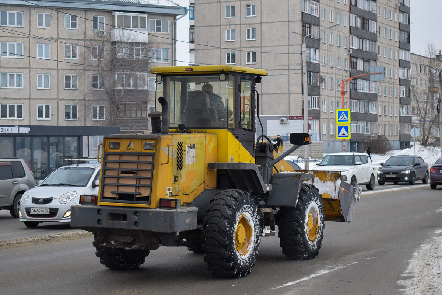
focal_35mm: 63
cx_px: 221
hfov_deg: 31.9
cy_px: 148
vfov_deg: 21.6
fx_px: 773
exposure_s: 1/800
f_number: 7.1
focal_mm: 42
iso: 400
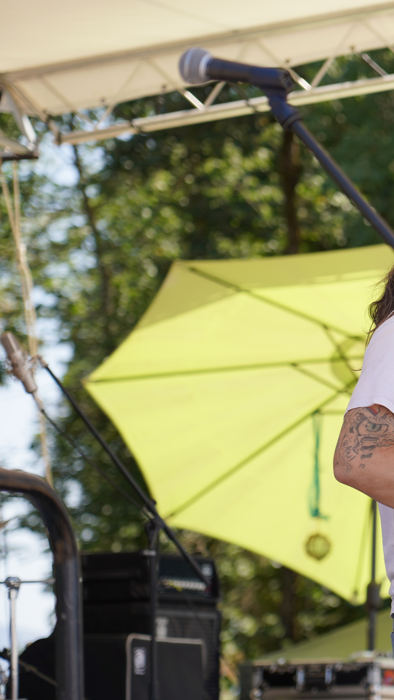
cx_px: 500
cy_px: 351
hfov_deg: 7.2
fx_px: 3083
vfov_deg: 13.0
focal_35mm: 166
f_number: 4.5
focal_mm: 105
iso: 100
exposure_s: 1/320
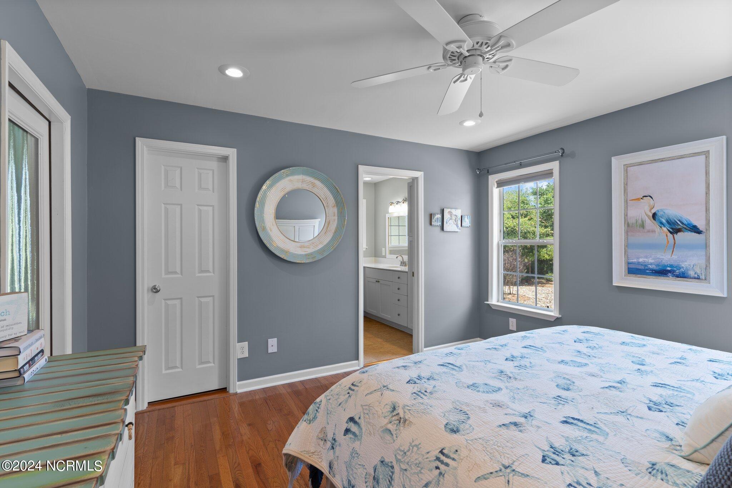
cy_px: 244
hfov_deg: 93.3
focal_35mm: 17
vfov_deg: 70.4
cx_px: 366
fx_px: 346
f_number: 8
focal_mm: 17
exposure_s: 1
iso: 100
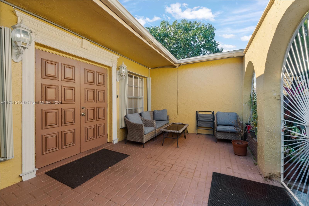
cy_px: 103
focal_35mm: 15
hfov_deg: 100.4
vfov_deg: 77.3
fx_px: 129
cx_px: 154
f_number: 9
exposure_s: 1/25
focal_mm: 10
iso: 250
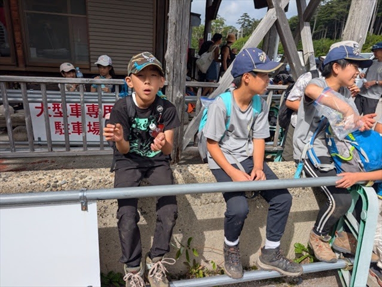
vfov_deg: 56.9
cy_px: 144
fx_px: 265
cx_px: 191
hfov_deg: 71.5
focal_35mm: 24
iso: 22
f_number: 1.68
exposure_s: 1/845
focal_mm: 6.9
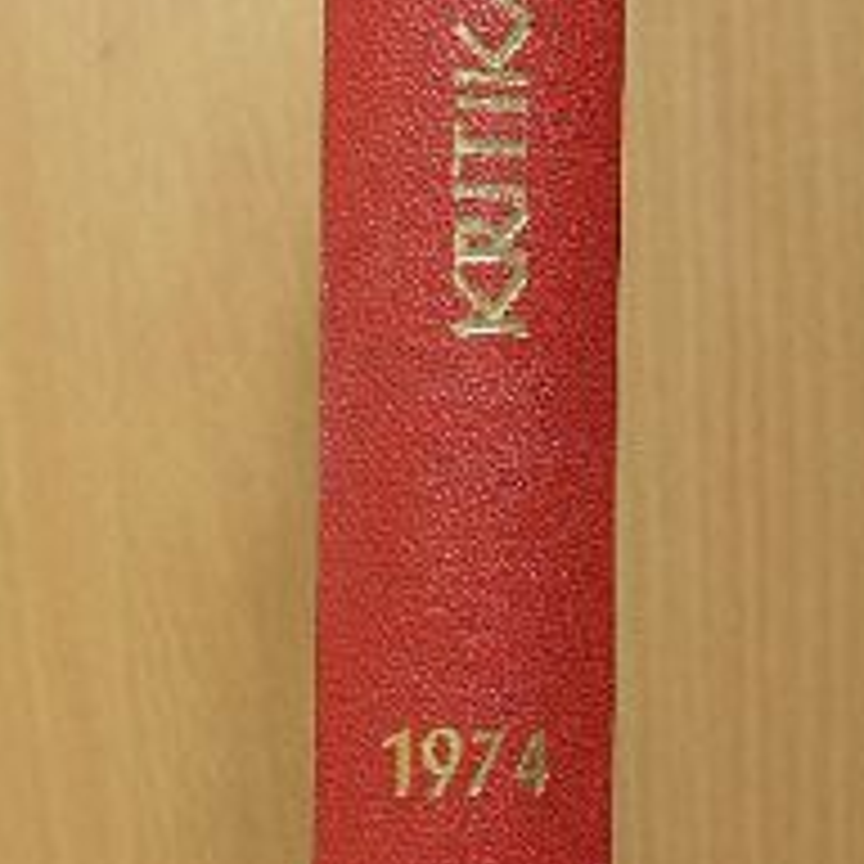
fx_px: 2598
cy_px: 655
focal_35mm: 92
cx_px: 544
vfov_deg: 18.8
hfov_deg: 18.8
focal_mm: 7.4
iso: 75
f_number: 3.5
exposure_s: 1/29.8
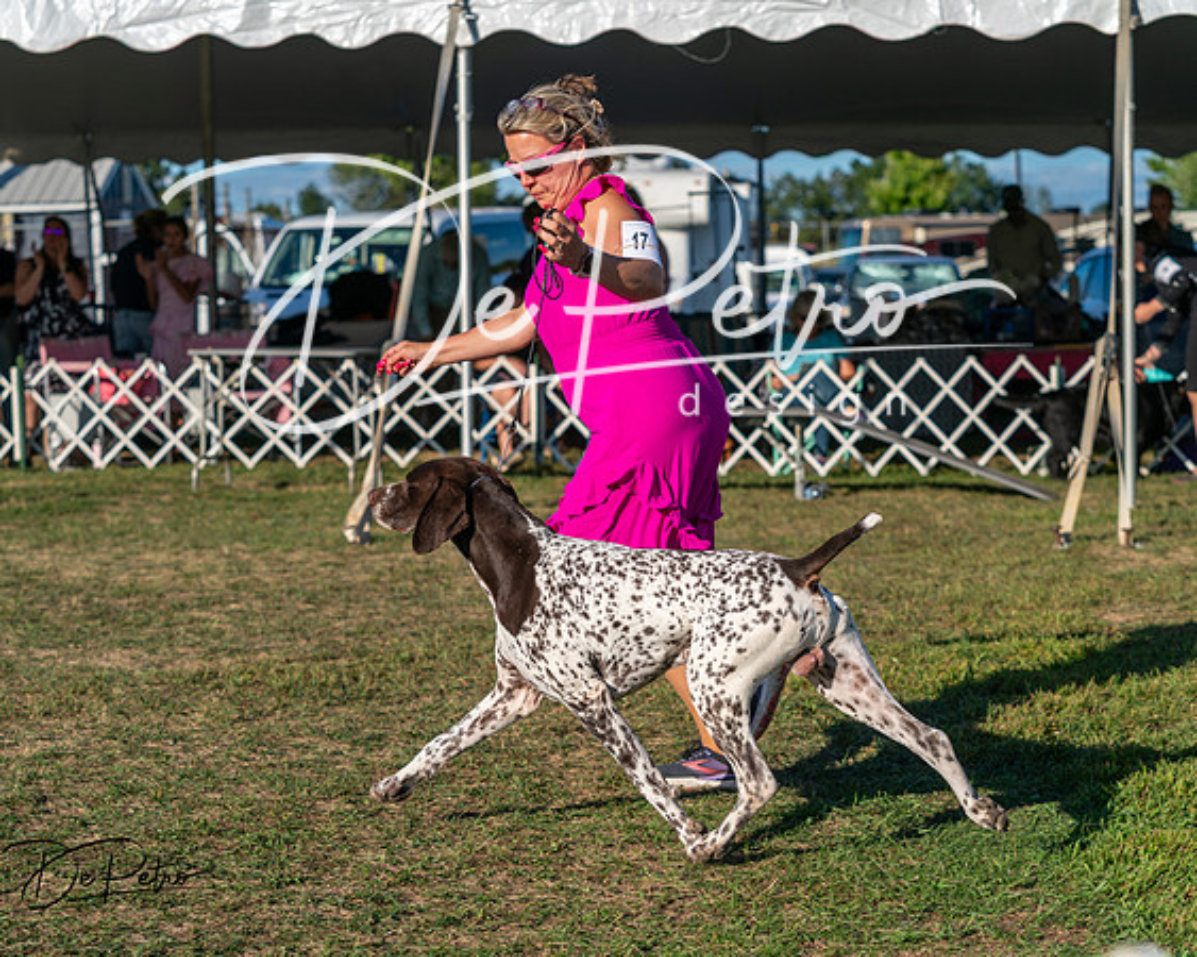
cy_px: 478
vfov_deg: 19.4
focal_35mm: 79
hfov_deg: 24.2
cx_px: 598
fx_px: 2792
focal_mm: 70
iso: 100
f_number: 4.5
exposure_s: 1/1250
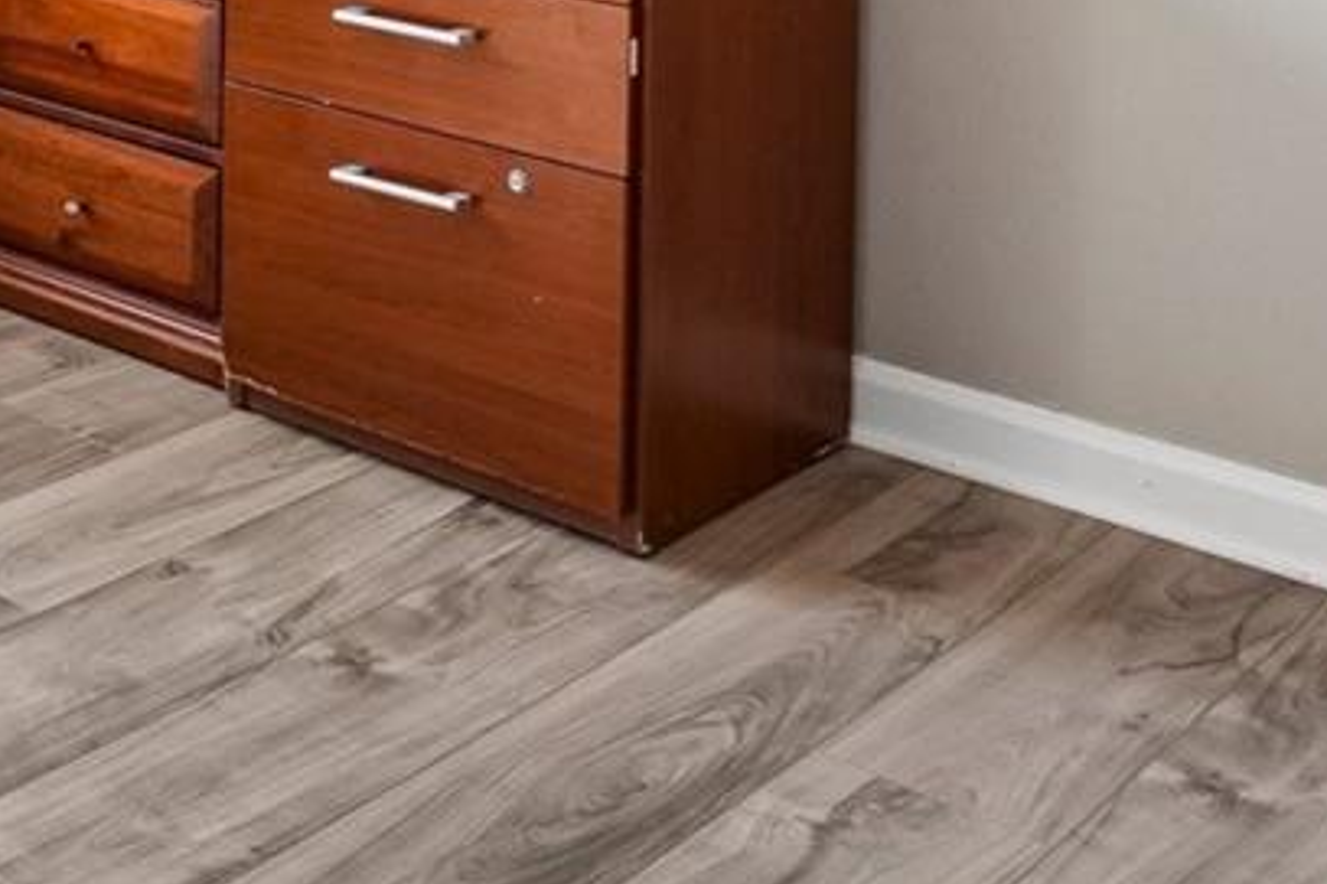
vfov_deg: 19.1
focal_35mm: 59
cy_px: -574
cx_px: -297
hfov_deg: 29.0
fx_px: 2174
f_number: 8
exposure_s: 1/50
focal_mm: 10
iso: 400
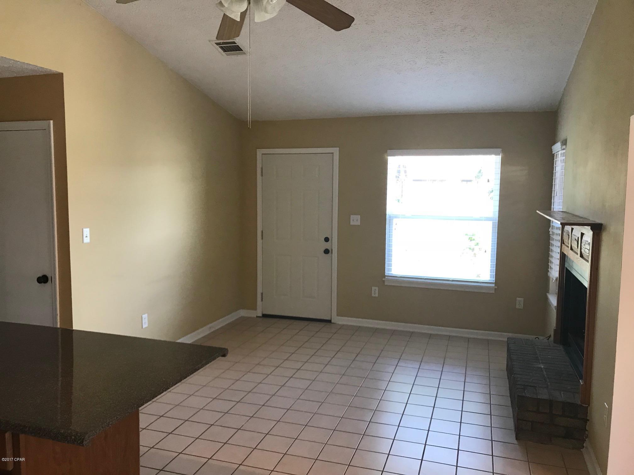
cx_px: 317
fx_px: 513
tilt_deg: -5.4
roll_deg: -1.4
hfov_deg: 63.4
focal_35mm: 28
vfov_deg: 49.7
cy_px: 238
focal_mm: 3.99
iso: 32
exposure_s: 1/30
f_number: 1.8
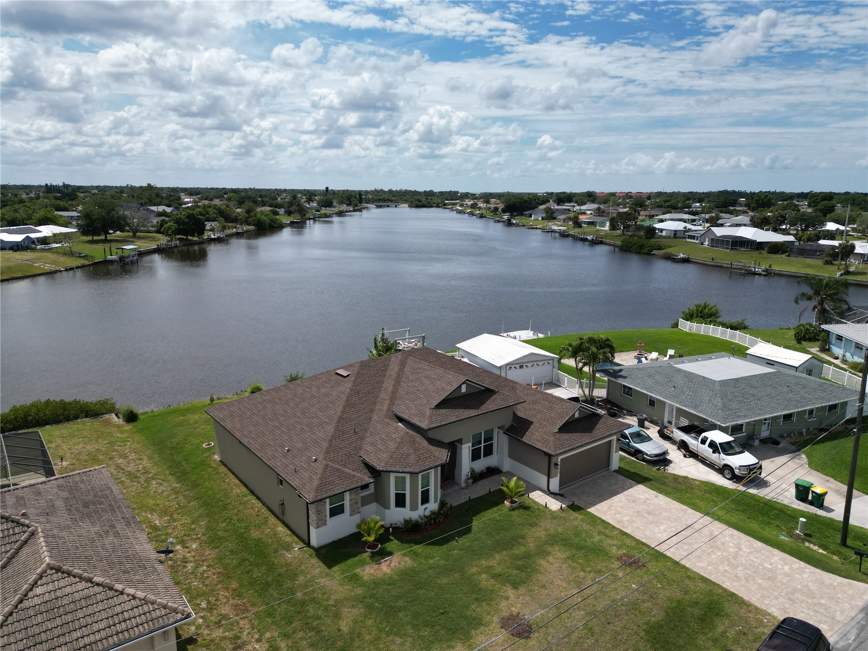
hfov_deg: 71.6
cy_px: 326
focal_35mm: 24
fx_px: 602
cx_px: 434
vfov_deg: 56.8
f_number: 1.7
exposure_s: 1/5000
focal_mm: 6.72
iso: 120
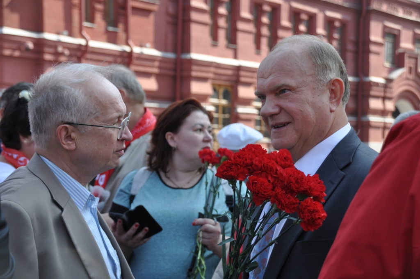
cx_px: 210
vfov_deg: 14.7
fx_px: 1084
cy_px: 140
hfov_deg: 21.9
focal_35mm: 93
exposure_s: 1/200
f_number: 7.1
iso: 200
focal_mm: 62
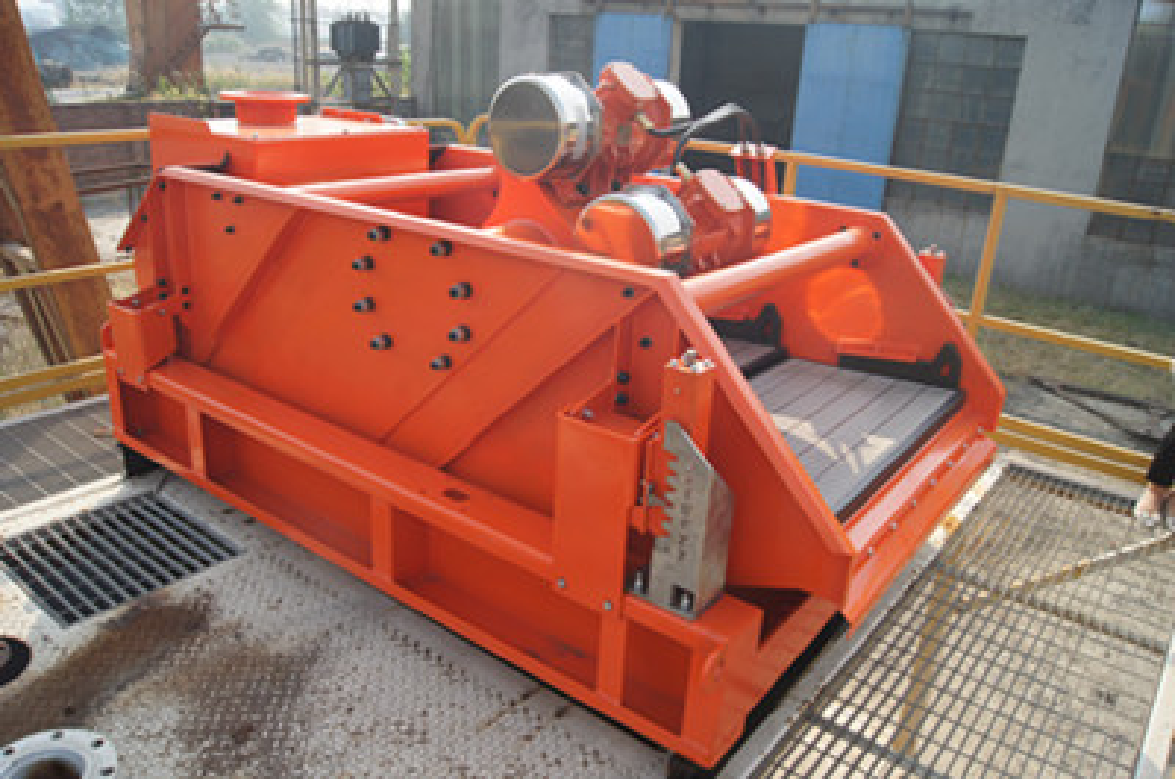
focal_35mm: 27
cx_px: 588
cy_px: 390
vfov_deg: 47.7
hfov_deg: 67.5
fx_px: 879
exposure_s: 1/160
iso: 200
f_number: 10
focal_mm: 18
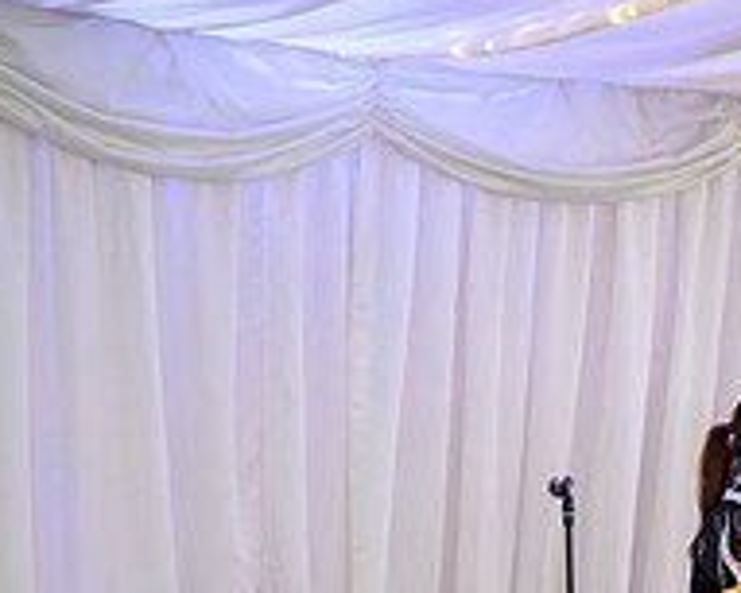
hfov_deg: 9.0
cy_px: 641
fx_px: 4608
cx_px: 1103
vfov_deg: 7.3
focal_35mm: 210
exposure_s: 1/200
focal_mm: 70
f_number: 2.8
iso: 12800
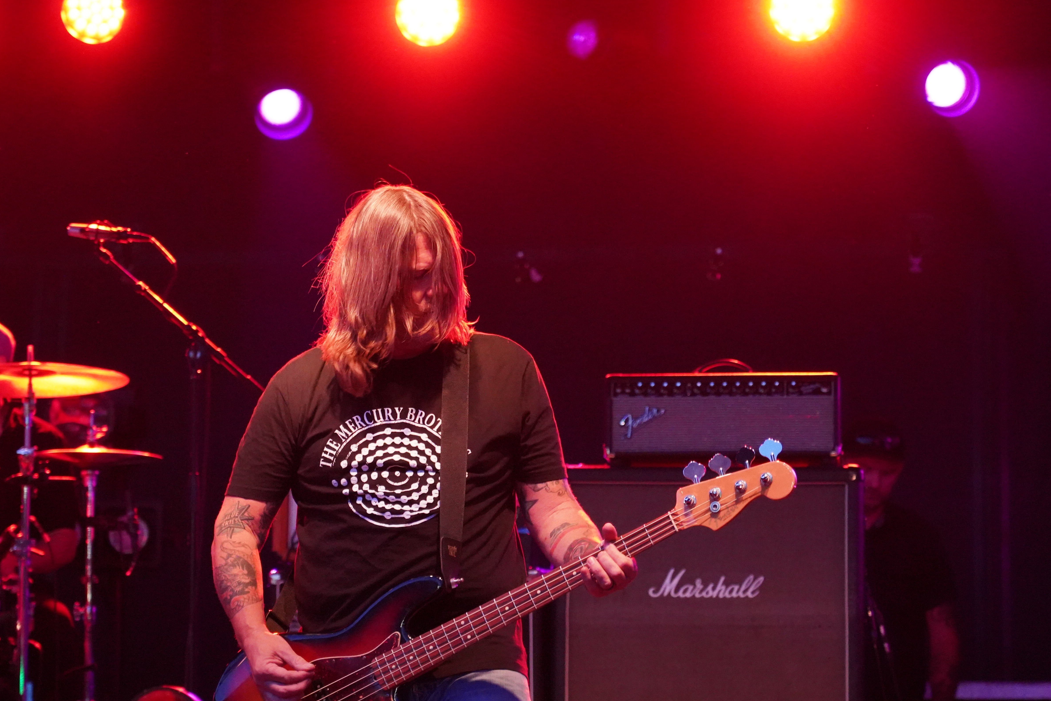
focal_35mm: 132
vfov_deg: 10.4
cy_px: 391
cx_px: 408
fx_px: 3853
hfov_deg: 15.5
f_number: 4
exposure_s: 1/125
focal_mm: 105
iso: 12800
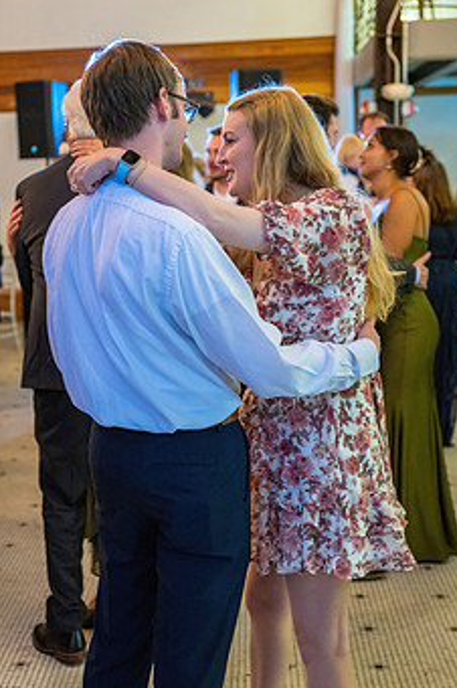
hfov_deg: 25.4
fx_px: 1011
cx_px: 174
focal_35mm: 53
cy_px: 437
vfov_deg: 37.3
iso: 3200
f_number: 2.8
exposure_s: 1/30
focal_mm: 40
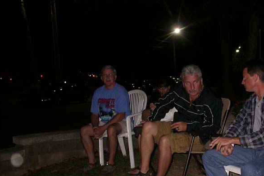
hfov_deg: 36.6
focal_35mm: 54
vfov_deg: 25.0
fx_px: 396
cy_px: 107
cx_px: 171
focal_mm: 7.85
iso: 200
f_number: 2.6
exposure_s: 1/60
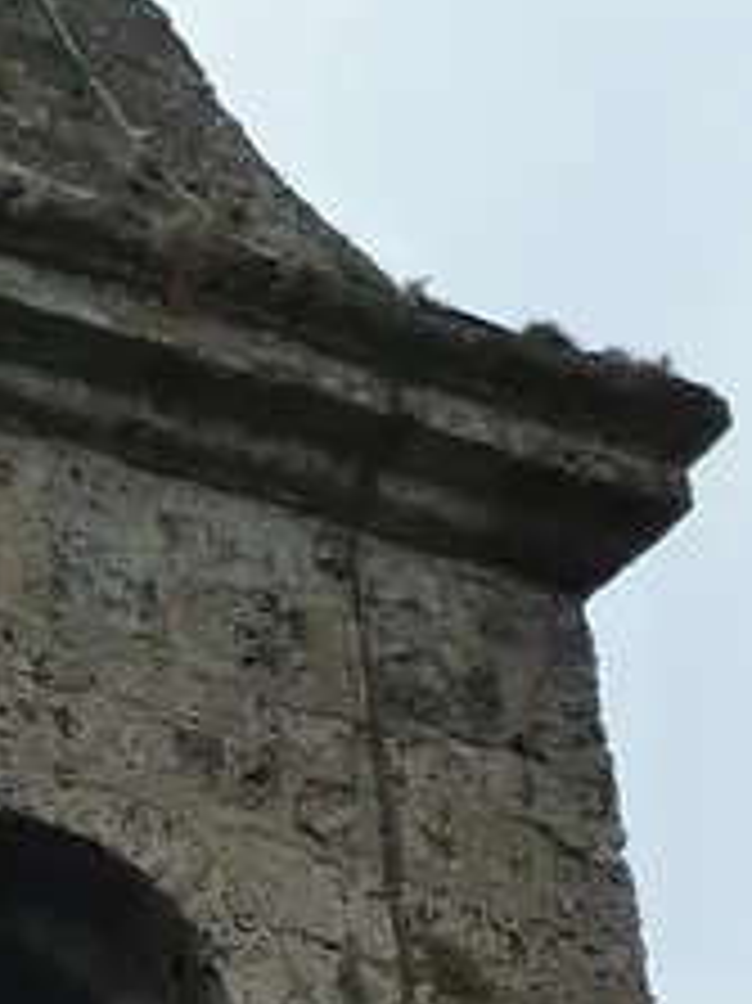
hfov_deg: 4.9
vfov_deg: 6.6
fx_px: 8669
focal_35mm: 299
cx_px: -702
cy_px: 1027
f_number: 5
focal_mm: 8.5
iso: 125
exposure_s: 1/500
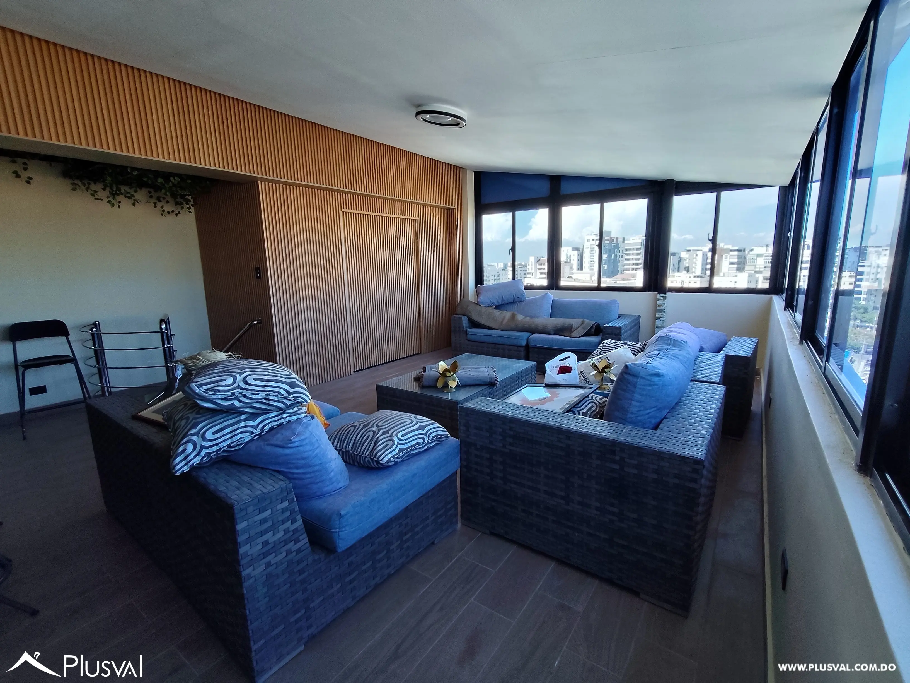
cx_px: 455
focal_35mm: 16
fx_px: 421
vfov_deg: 78.1
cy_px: 342
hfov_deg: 94.5
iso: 50
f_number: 2.2
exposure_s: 1/114
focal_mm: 1.67
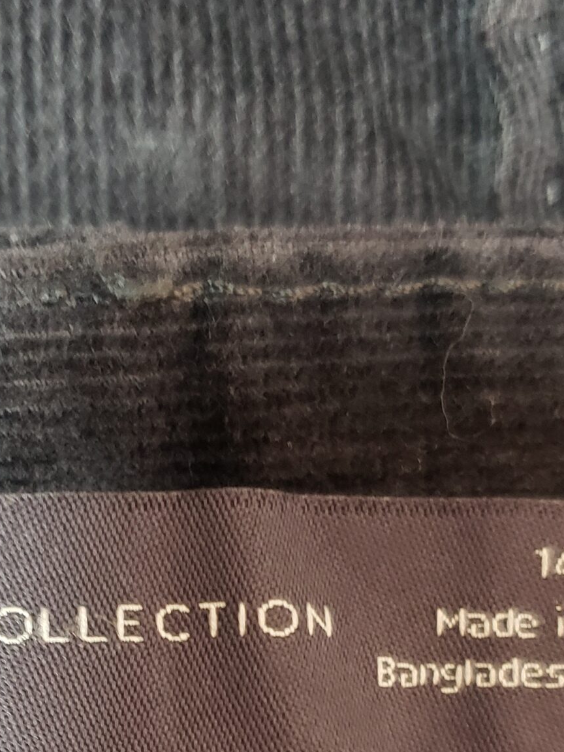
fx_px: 1412
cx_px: 111
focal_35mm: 65
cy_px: 719
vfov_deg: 28.3
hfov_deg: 22.3
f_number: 1.5
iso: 250
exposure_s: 1/13
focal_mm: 4.3
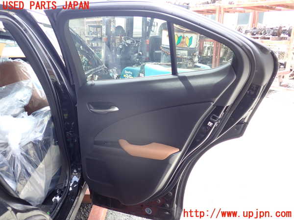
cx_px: 147
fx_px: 255
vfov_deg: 46.8
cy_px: 110
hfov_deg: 60.0
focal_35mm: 30
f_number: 2.3
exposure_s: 1/125
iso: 100
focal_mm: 5.4
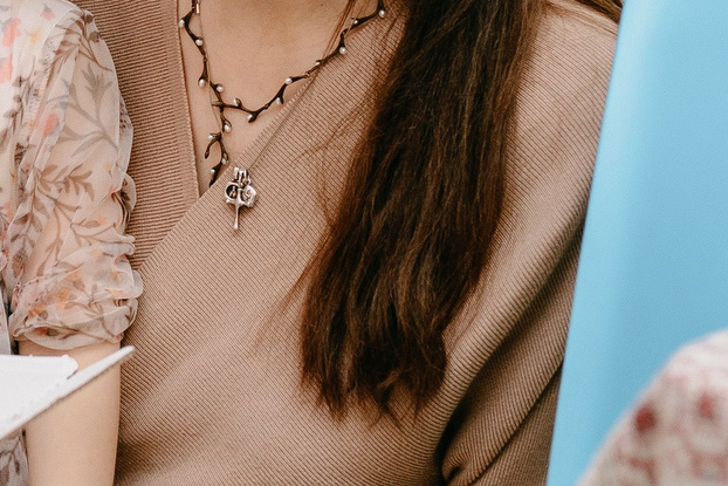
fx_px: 2912
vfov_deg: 9.5
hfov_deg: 13.9
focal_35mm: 144
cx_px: -97
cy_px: 23
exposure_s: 1/160
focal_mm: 35
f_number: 3.2
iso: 400
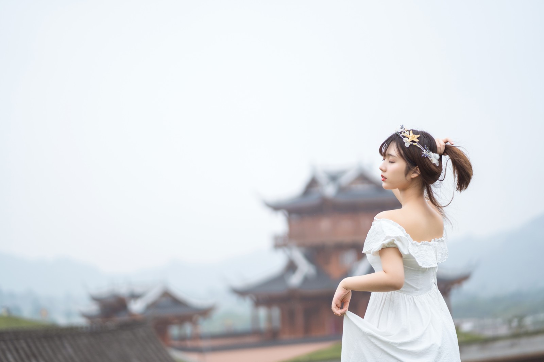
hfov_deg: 23.9
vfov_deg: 16.1
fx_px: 1284
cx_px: 272
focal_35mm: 85
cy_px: 181
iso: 250
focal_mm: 85
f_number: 1.8
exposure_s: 1/1600
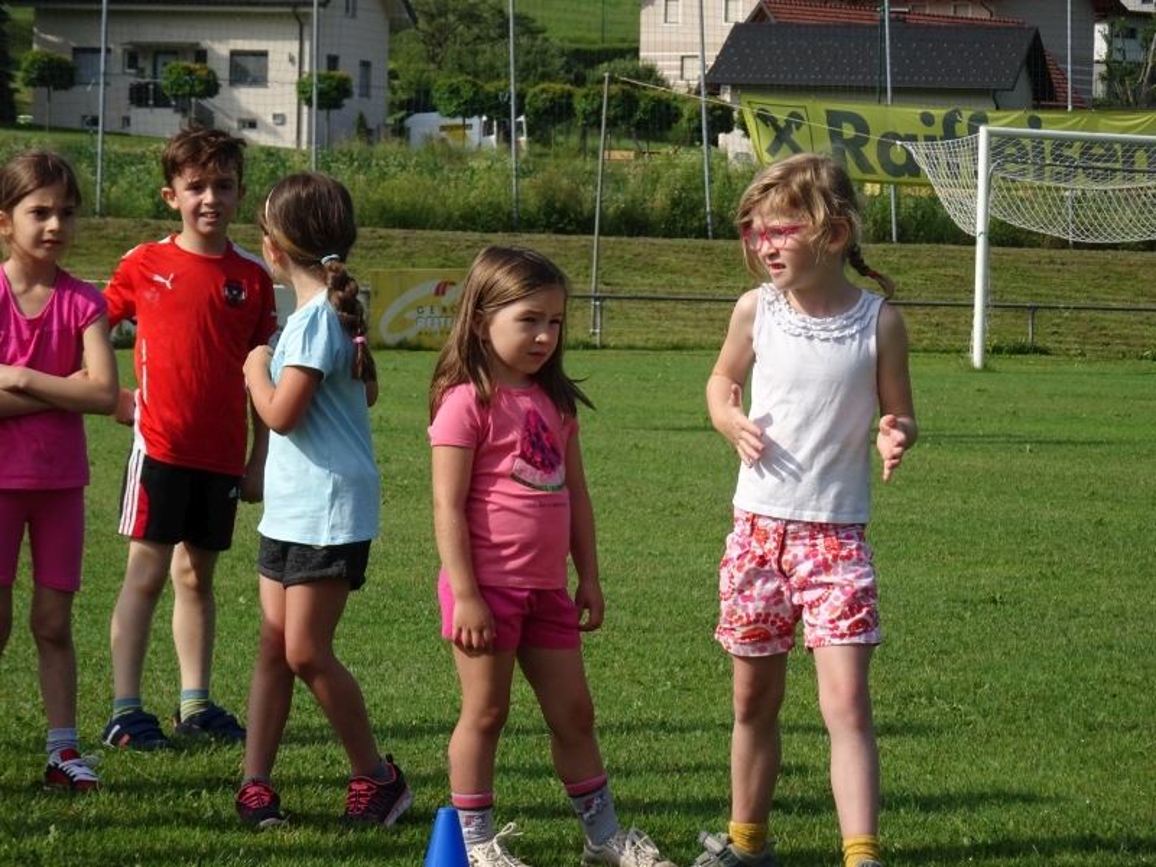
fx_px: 4642
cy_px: 434
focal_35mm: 139
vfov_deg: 10.7
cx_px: 578
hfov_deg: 14.2
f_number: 5.6
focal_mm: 23.73
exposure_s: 1/400
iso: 80
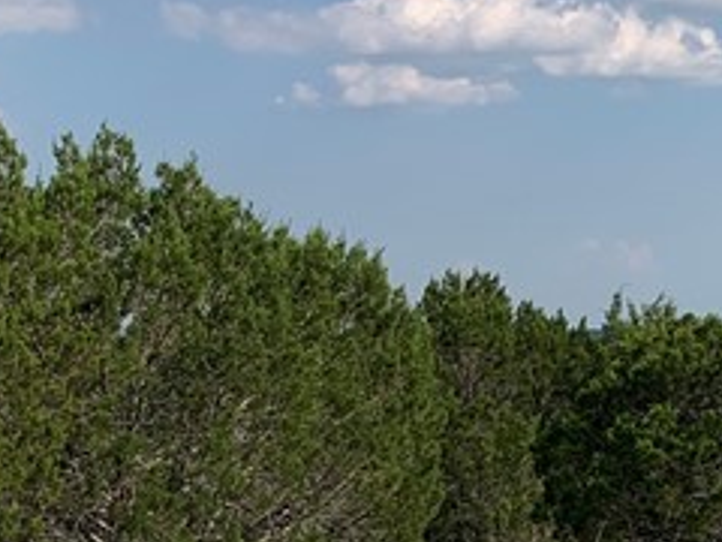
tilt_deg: -5.7
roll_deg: +0.7
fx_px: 2315
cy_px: 644
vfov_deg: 13.0
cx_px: 484
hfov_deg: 17.7
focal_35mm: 111
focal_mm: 4.25
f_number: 1.8
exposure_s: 1/2833
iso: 25
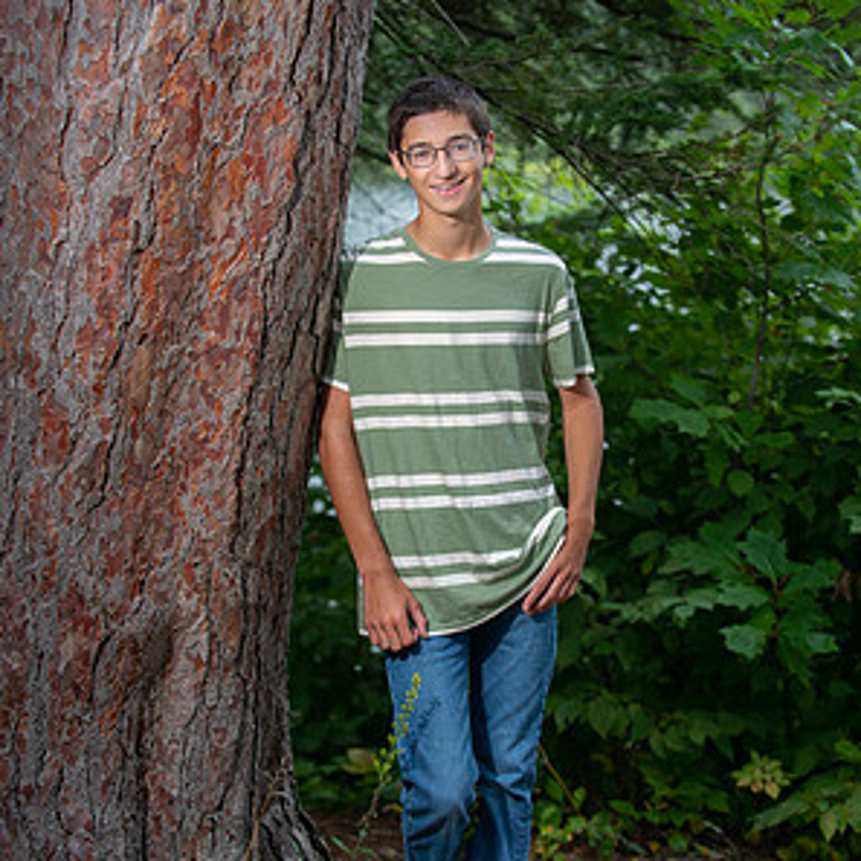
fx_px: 2533
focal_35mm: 90
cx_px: 432
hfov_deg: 19.3
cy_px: 464
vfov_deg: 19.3
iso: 100
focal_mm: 70
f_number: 3.5
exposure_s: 1/125
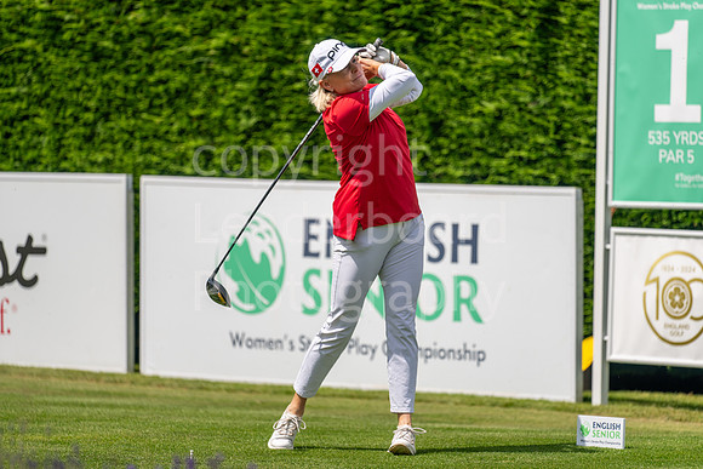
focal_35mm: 300
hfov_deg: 6.9
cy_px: 234
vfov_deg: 4.6
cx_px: 352
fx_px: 5859
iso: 200
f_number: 4
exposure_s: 1/2000
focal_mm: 300
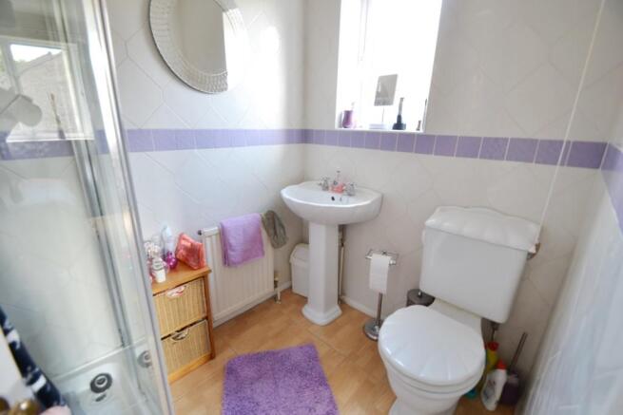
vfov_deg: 77.4
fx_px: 260
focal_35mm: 15
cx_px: 312
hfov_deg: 100.4
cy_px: 208
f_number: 3.5
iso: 100
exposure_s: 1/6
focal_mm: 10
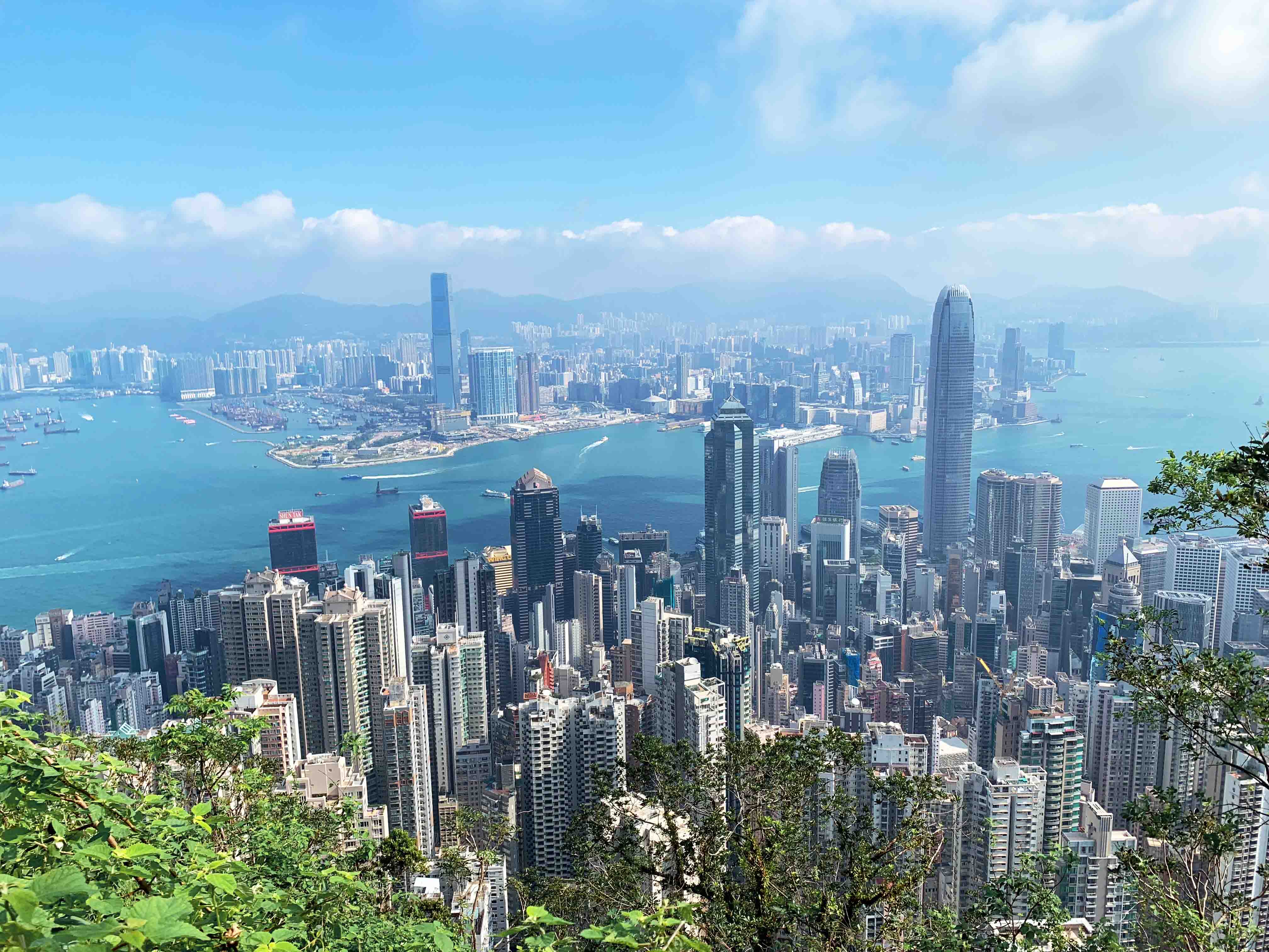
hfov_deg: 67.3
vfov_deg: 53.1
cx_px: 634
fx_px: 953
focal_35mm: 26
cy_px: 476
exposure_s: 1/2611
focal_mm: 4.25
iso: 25
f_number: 1.8
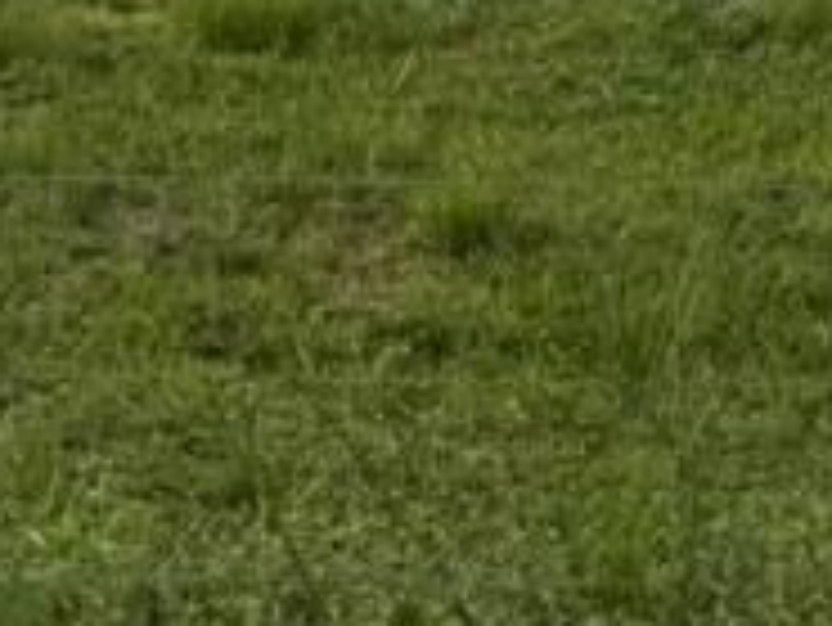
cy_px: -734
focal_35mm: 133
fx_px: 3199
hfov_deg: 14.1
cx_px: -315
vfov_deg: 10.1
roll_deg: -2.3
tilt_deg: -0.9
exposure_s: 1/2110
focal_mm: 6.76
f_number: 1.78
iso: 80
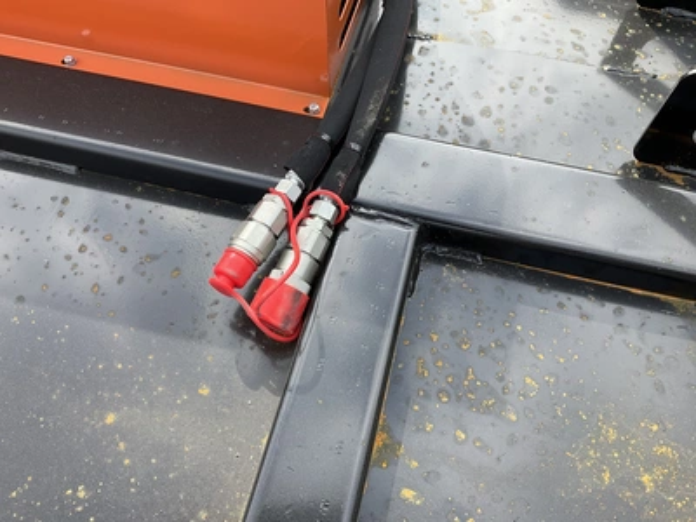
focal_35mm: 29
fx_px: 583
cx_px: 348
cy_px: 261
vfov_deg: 48.2
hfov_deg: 61.7
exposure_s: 1/454
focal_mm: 3
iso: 25
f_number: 1.8
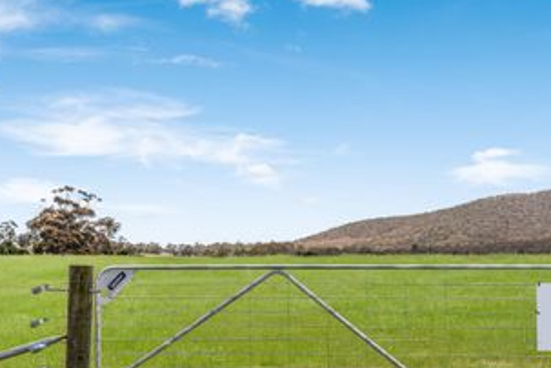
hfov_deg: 33.9
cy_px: 236
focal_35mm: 59
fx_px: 903
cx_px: 313
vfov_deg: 22.9
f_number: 10
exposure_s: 1/1000
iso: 200
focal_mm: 38
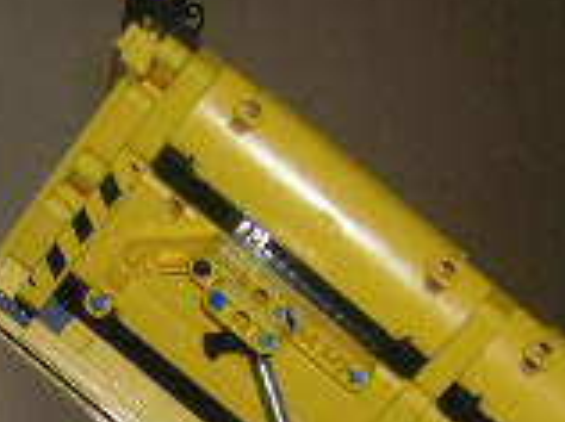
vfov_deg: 10.2
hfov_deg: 13.8
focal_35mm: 138
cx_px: -168
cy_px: 744
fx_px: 2249
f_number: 2.9
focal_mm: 5.7
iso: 50
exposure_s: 1/116
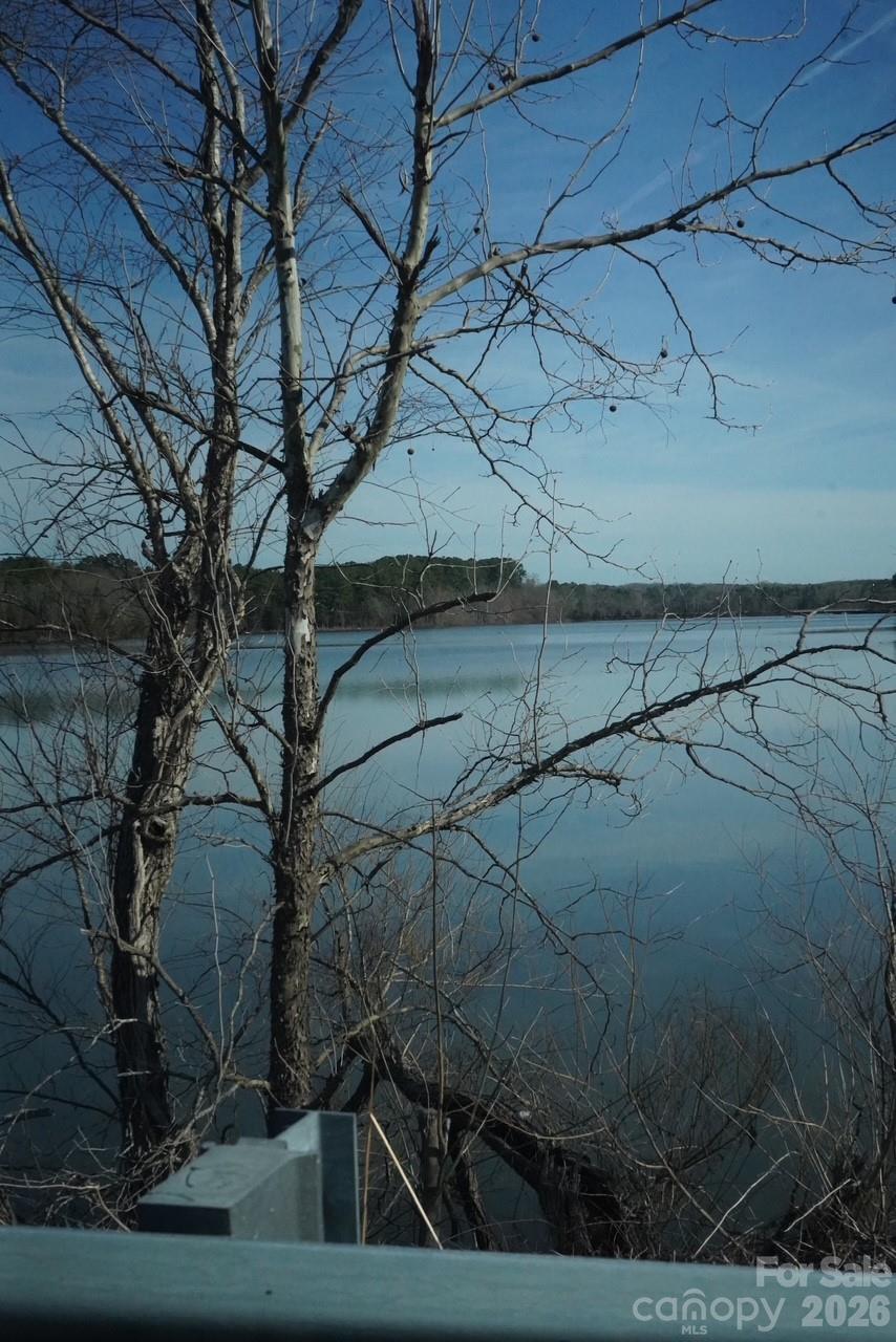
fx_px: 1604
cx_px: 448
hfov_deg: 31.2
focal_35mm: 43
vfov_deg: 45.4
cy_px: 671
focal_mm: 43
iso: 10000
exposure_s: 1/8000
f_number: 13
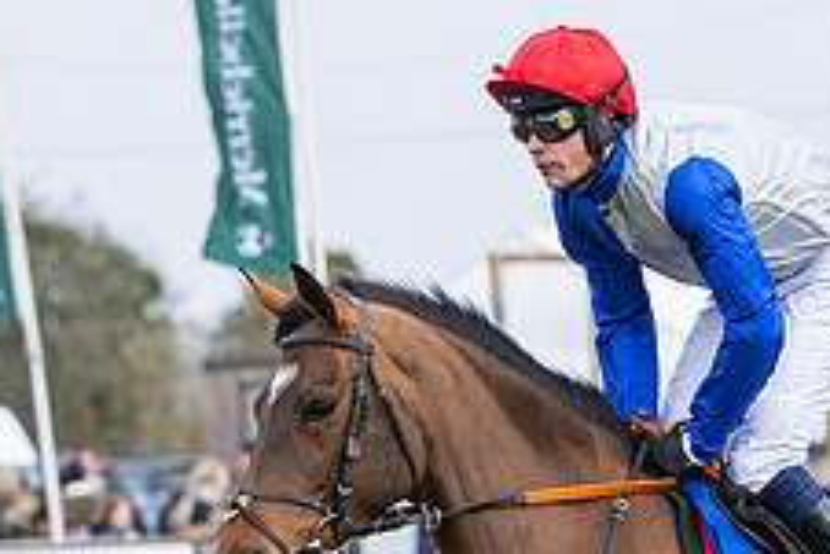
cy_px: 587
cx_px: 711
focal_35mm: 649
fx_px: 14972
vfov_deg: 2.1
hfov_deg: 3.2
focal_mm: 145
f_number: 4
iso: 800
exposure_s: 1/1600
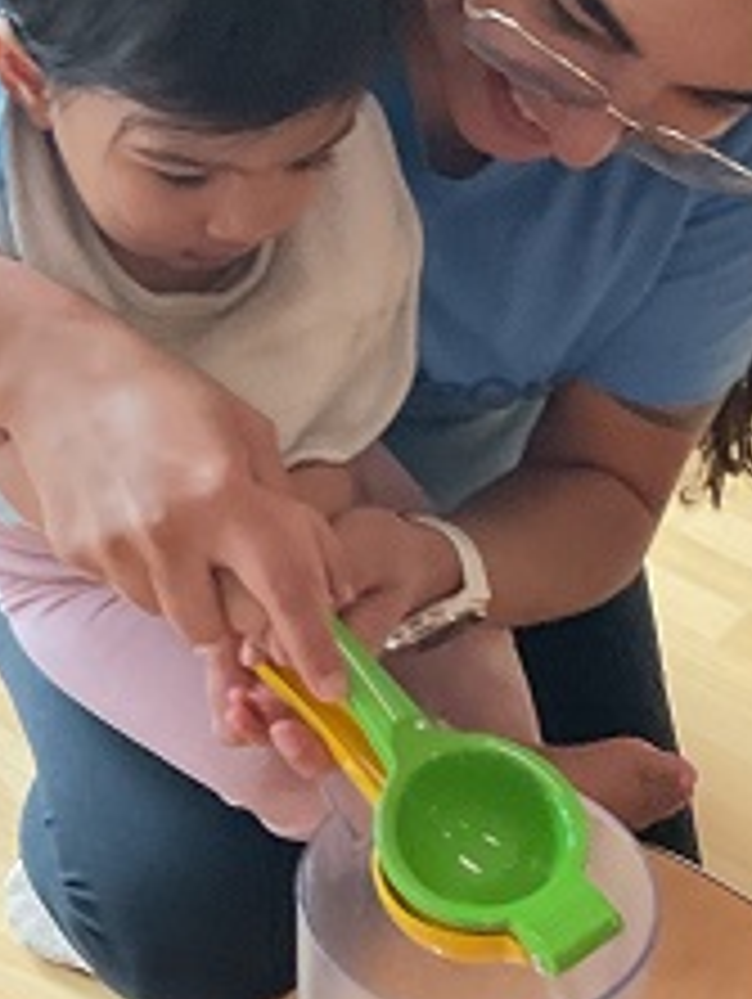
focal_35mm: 87
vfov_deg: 22.3
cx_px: 324
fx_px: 2515
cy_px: 716
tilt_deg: -43.3
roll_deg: +1.0
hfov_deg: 17.0
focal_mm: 3
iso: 100
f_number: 1.8
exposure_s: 1/50
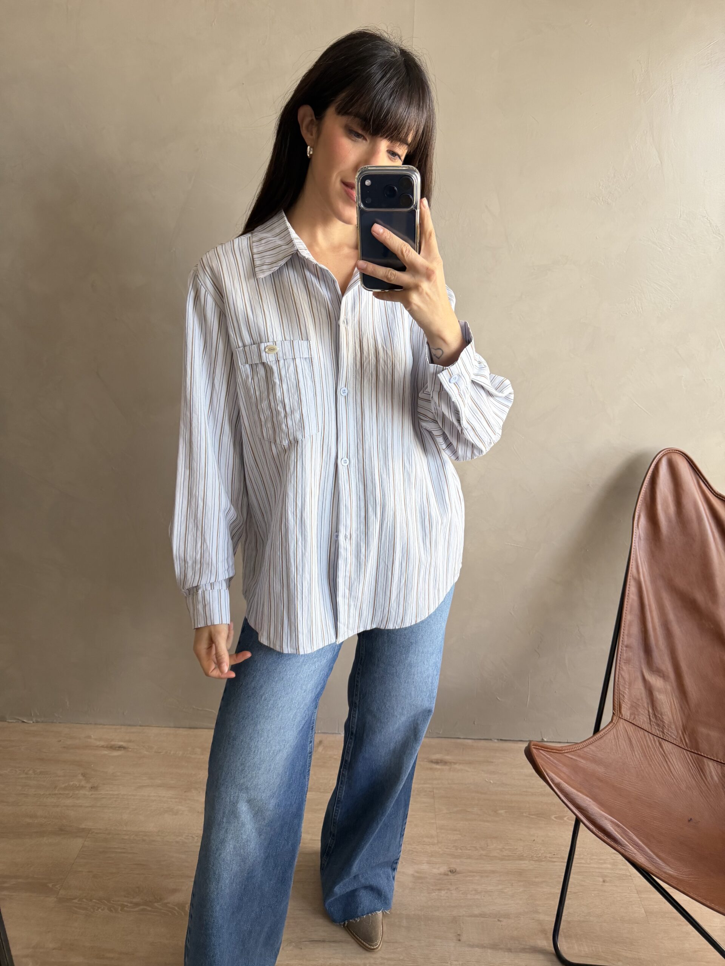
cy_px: 483
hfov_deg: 56.8
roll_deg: -1.2
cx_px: 362
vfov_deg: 71.6
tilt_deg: -25.5
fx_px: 670
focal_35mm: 24
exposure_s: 1/86
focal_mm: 6.76
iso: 200
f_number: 1.78
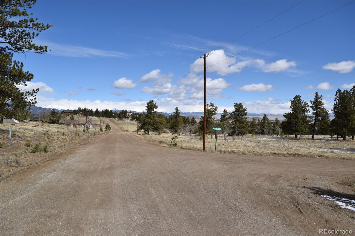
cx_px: 178
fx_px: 266
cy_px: 118
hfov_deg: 67.4
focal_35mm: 27
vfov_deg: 47.9
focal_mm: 18
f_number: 8
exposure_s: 1/1250
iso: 200
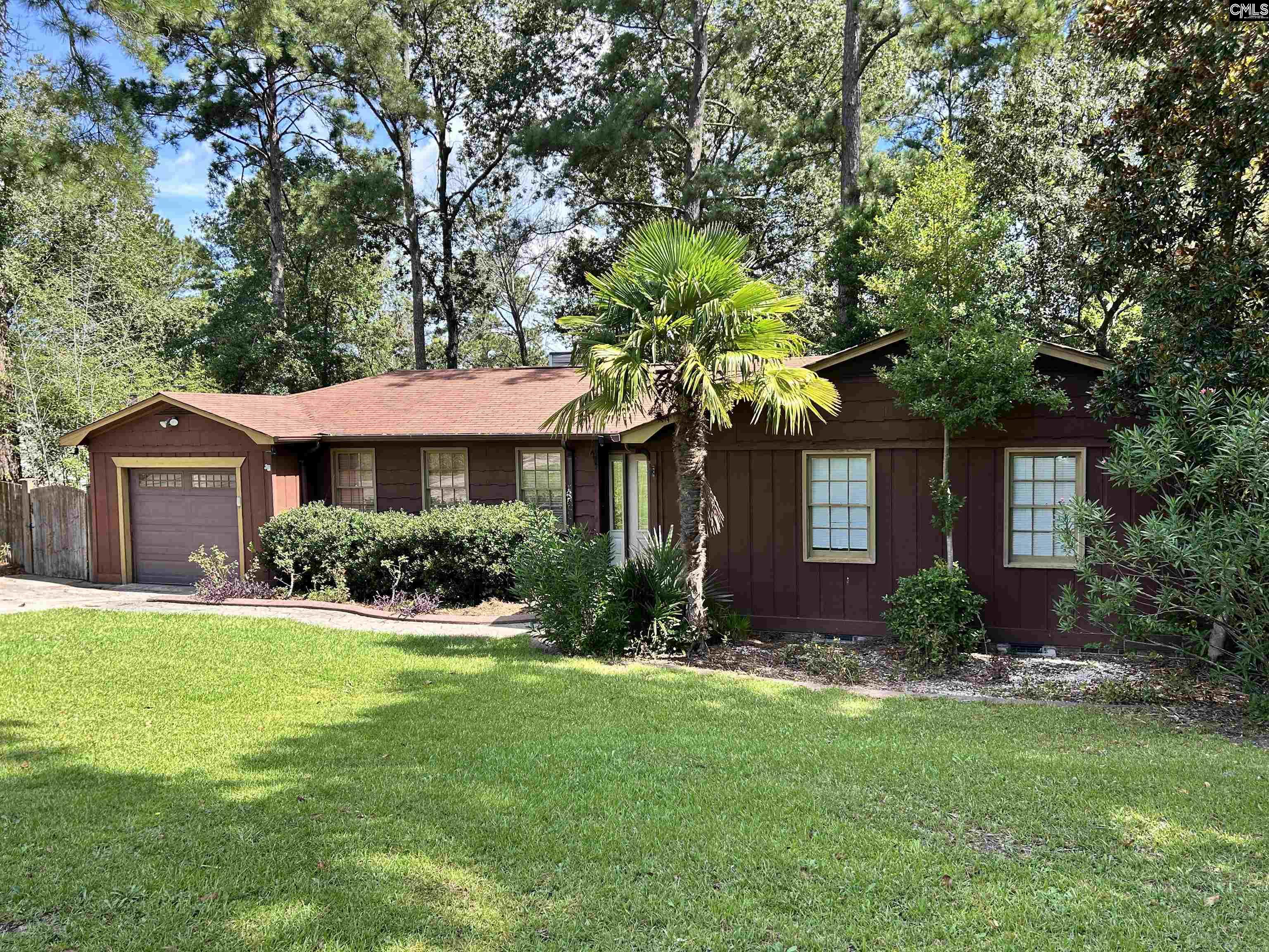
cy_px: 476
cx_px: 634
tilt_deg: -3.0
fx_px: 953
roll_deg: +1.1
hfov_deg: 67.3
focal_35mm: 26
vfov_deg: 53.1
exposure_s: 1/797
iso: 50
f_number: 1.5
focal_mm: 5.7
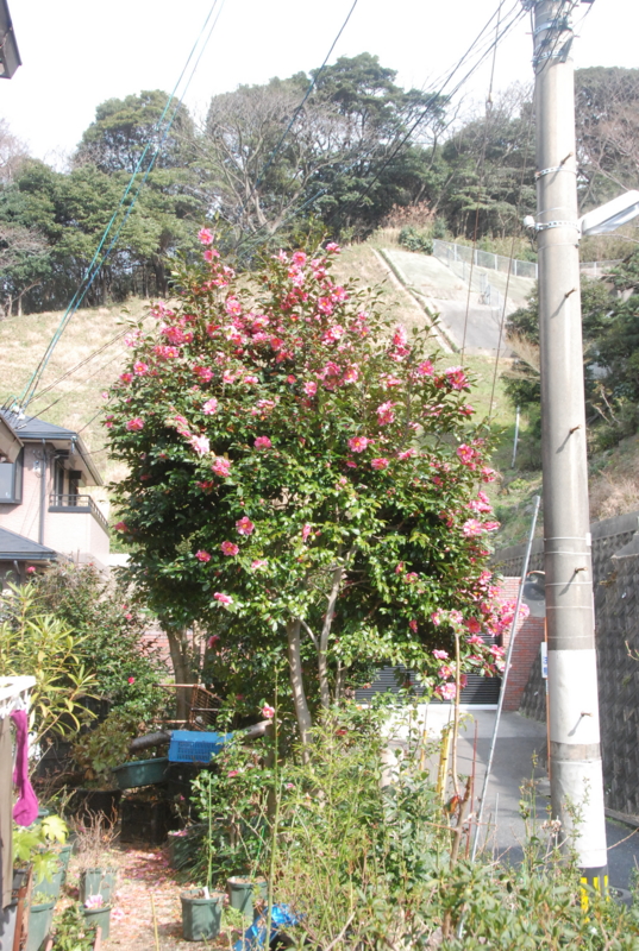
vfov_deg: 44.9
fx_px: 1153
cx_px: 320
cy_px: 476
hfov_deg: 31.0
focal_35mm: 44
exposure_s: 1/500
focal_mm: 29
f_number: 11
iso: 1600
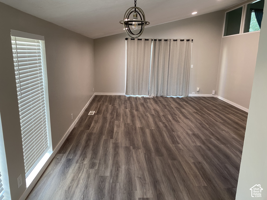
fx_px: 201
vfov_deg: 53.1
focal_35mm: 26
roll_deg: +0.4
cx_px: 134
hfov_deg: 67.3
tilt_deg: -12.5
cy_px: 100
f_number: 1.8
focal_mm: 4.25
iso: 125
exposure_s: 1/60
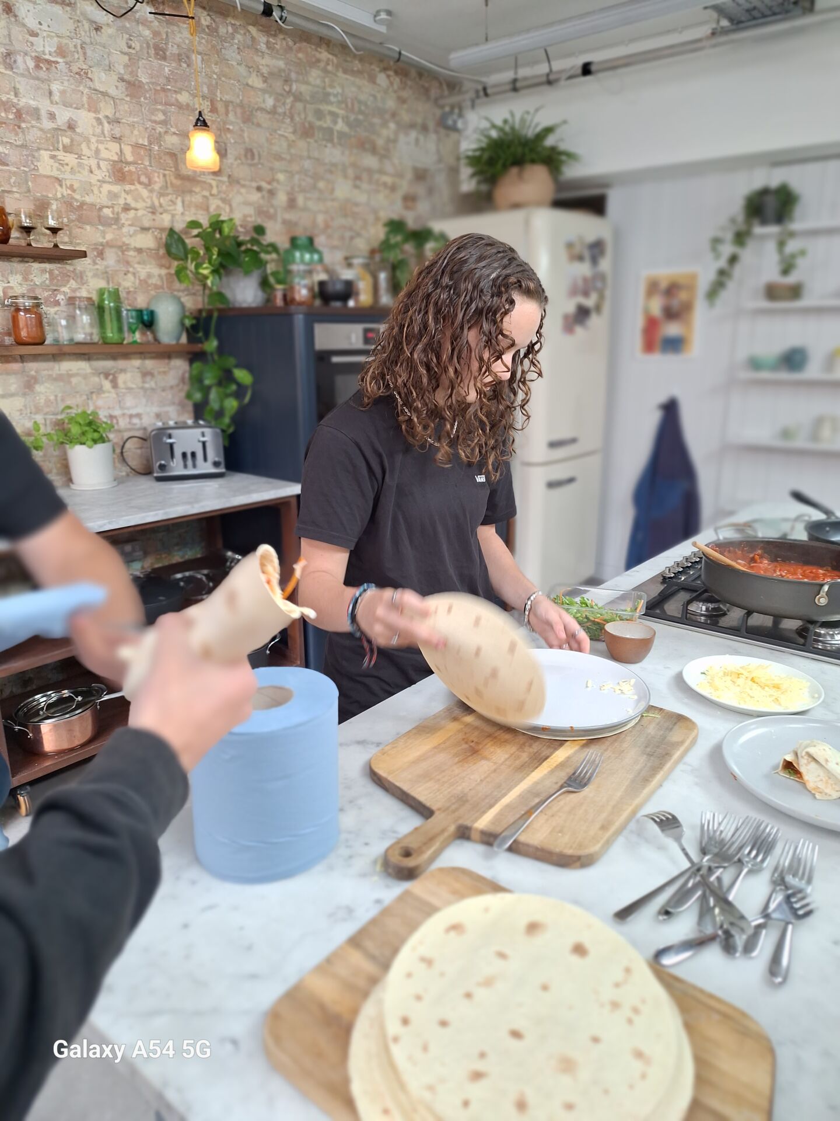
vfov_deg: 73.9
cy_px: 560
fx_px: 744
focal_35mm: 23
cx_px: 420
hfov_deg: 58.9
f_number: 1.8
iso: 80
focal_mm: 5.54
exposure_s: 1/50
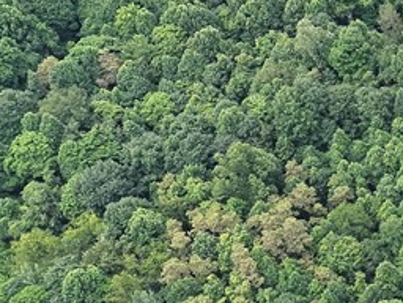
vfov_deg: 15.4
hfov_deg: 17.6
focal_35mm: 96
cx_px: 658
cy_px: 199
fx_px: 1118
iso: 120
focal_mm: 6.72
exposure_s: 1/800
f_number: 1.7
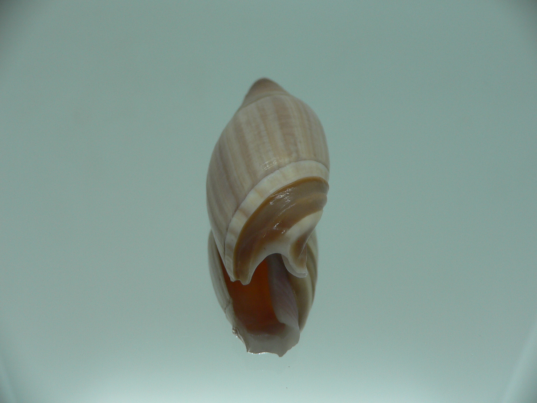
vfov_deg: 40.7
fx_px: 543
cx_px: 268
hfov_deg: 52.6
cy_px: 202
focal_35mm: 35
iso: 80
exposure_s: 1/60
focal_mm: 4.6
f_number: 2.8
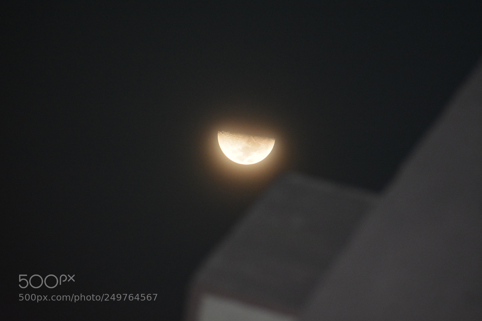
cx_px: 241
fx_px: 6023
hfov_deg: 4.6
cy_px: 160
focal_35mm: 450
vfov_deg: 3.1
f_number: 6.3
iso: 1600
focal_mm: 300
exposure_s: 1/60
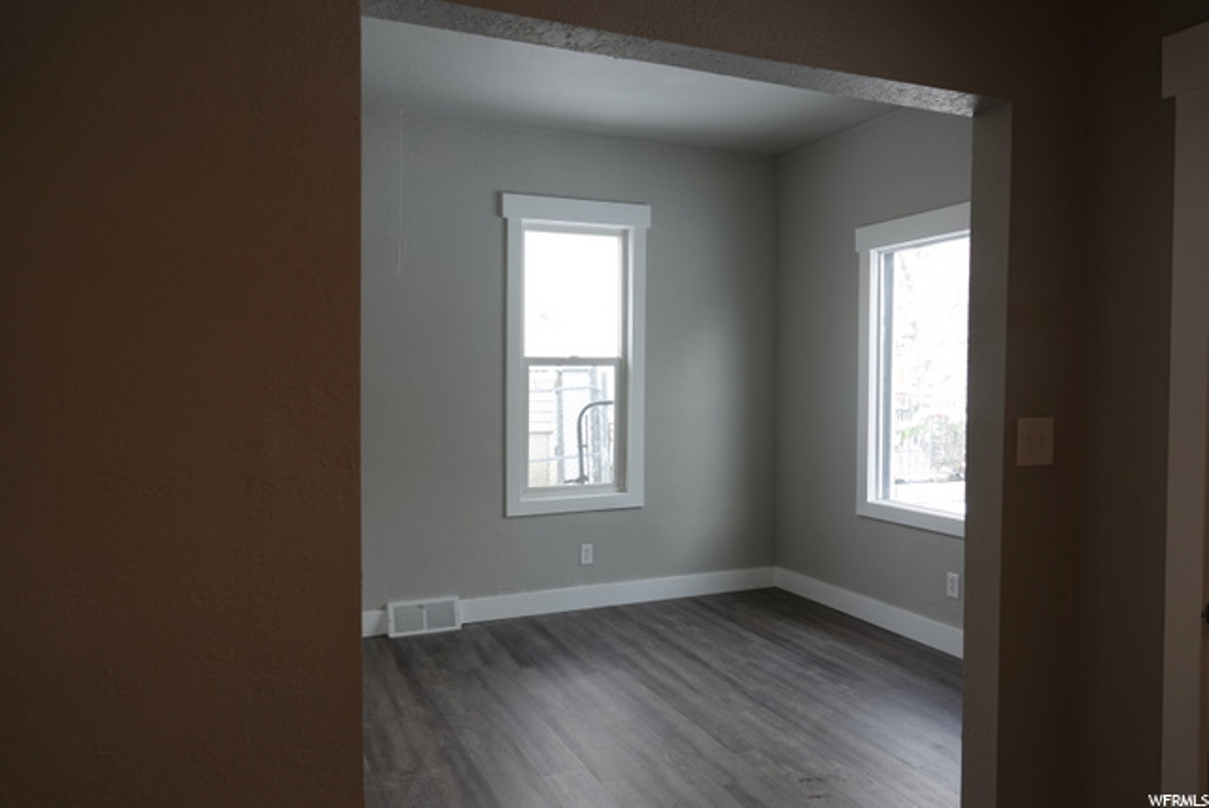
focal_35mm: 24
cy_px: 404
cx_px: 604
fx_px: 807
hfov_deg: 73.7
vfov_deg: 53.2
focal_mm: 8.8
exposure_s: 1/125
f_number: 2.4
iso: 100
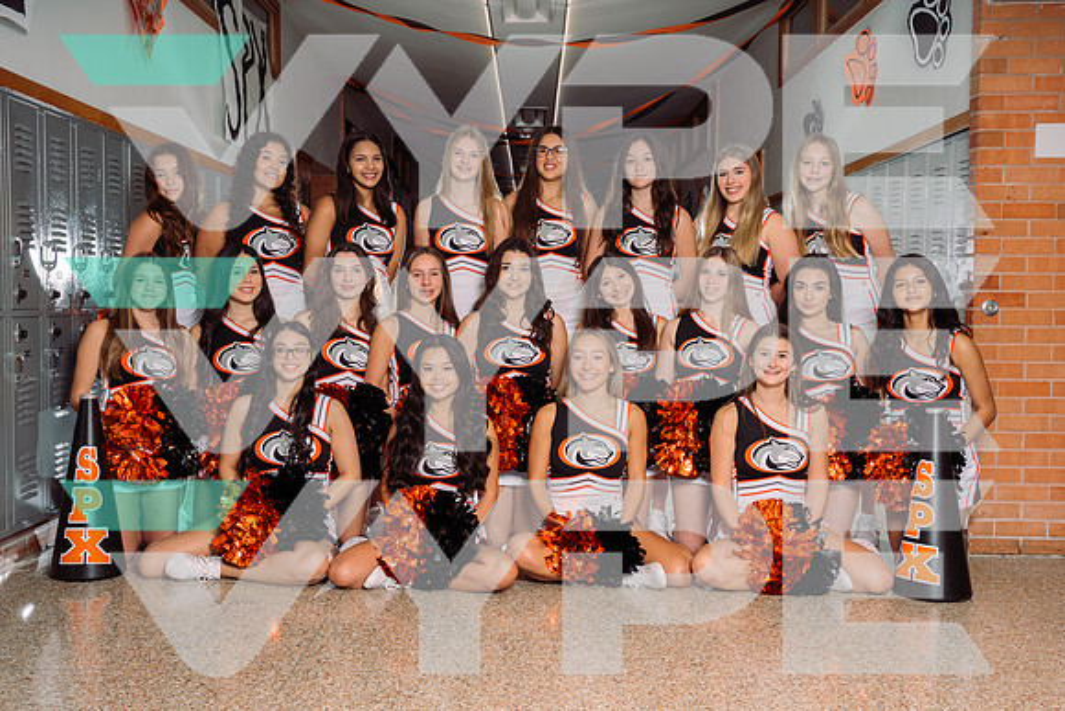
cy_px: 356
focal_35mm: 42
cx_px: 532
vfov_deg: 31.9
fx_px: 1243
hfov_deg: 46.4
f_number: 7.1
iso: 250
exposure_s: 1/250
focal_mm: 42
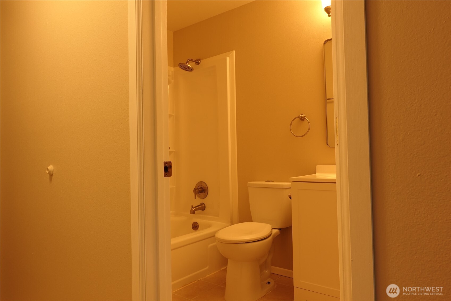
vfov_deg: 53.1
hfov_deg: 73.7
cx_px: 226
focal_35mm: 24
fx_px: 301
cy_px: 150
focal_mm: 9.4
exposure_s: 1/2.5
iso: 100
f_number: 8
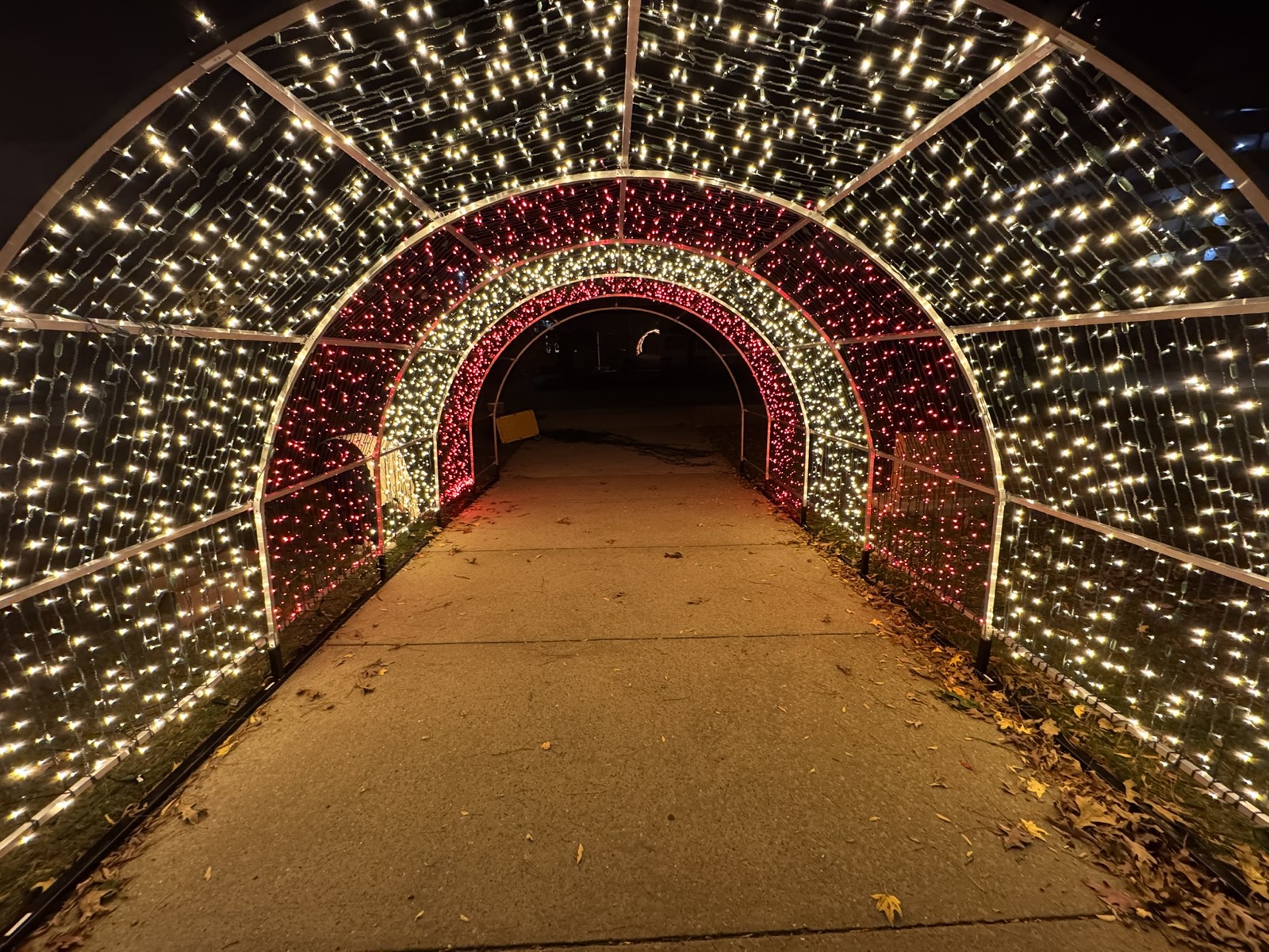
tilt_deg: -15.0
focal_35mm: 14
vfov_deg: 85.7
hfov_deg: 102.1
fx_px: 513
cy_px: 476
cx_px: 634
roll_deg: +4.4
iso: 640
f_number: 2.2
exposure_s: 1/60
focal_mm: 2.22
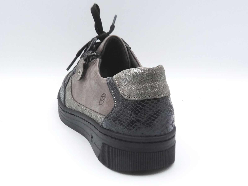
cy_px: 93
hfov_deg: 38.2
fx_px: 358
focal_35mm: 50
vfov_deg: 29.1
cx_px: 124
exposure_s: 1/160
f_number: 4
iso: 100
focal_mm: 4.9
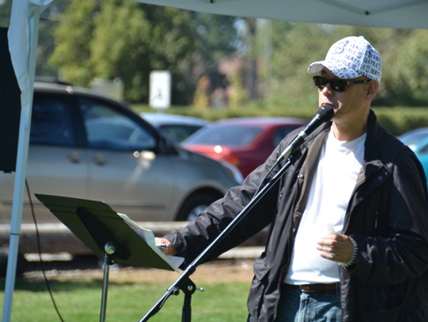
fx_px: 4677
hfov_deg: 5.2
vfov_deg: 3.9
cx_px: 252
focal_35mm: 378
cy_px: 165
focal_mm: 200
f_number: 5.6
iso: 450
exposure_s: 1/1000
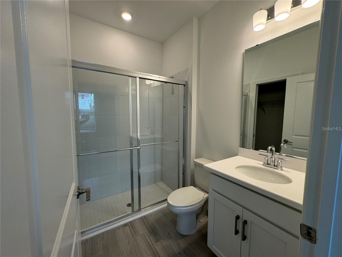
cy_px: 128
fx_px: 138
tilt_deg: -7.4
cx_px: 171
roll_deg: -0.3
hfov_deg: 102.1
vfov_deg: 85.7
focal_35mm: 14
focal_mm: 2.22
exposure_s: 1/120
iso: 100
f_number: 2.2
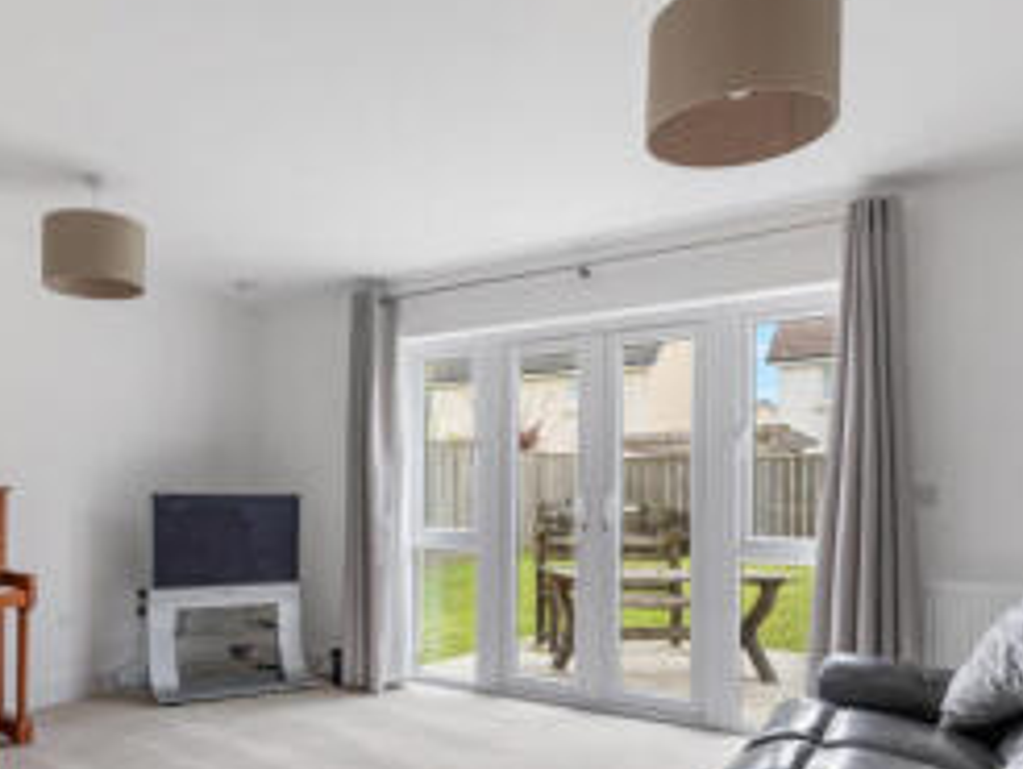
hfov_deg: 65.6
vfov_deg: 51.9
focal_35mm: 26
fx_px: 769
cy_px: 526
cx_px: 349
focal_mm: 14
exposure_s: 1/15
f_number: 8
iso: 640
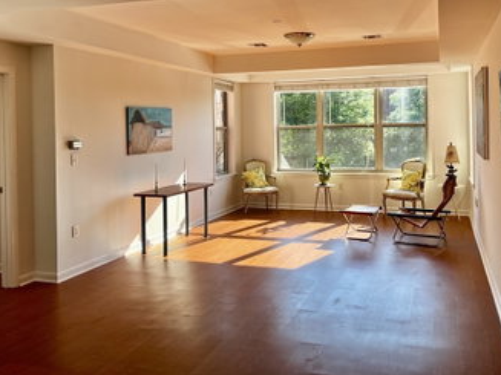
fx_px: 492
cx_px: 272
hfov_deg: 53.9
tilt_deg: -0.6
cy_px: 133
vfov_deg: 41.4
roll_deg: +0.9
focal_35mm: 34
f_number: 1.6
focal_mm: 5.1
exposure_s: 1/343
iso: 50
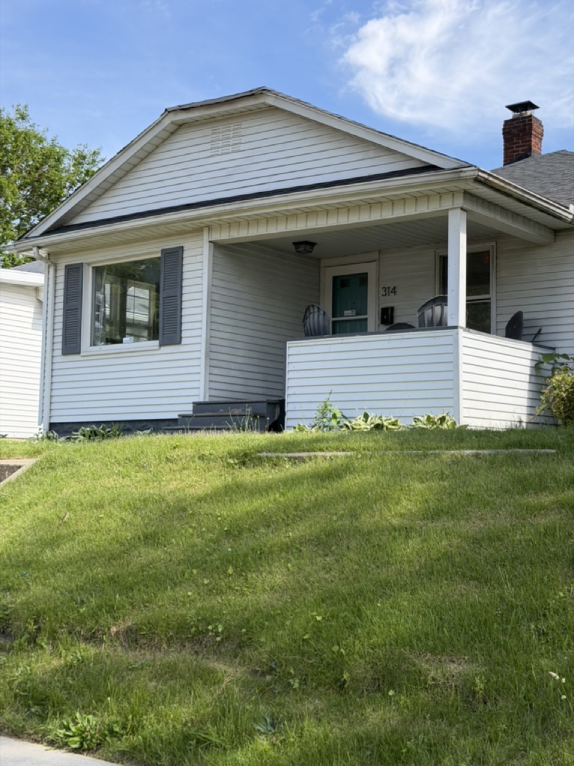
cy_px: 383
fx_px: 1061
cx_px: 287
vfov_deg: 39.7
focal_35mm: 48
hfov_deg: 30.3
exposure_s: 1/2208
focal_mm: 6.76
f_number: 1.78
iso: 100
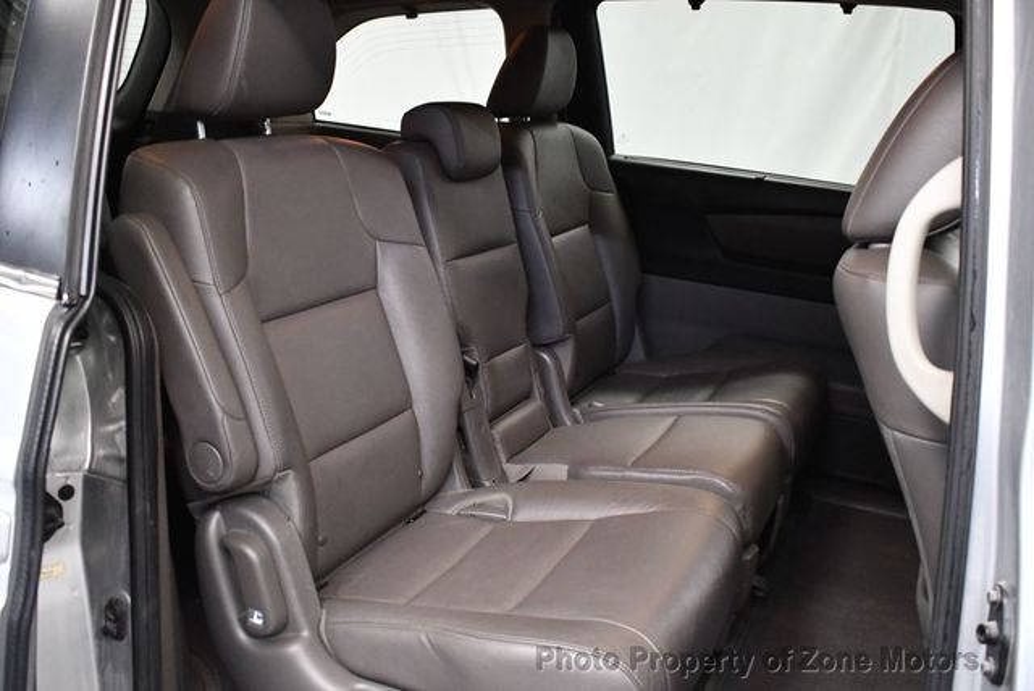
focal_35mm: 36
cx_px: 517
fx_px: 1035
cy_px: 346
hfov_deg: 53.1
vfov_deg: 36.9
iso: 3200
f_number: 3.5
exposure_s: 1/100
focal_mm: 18
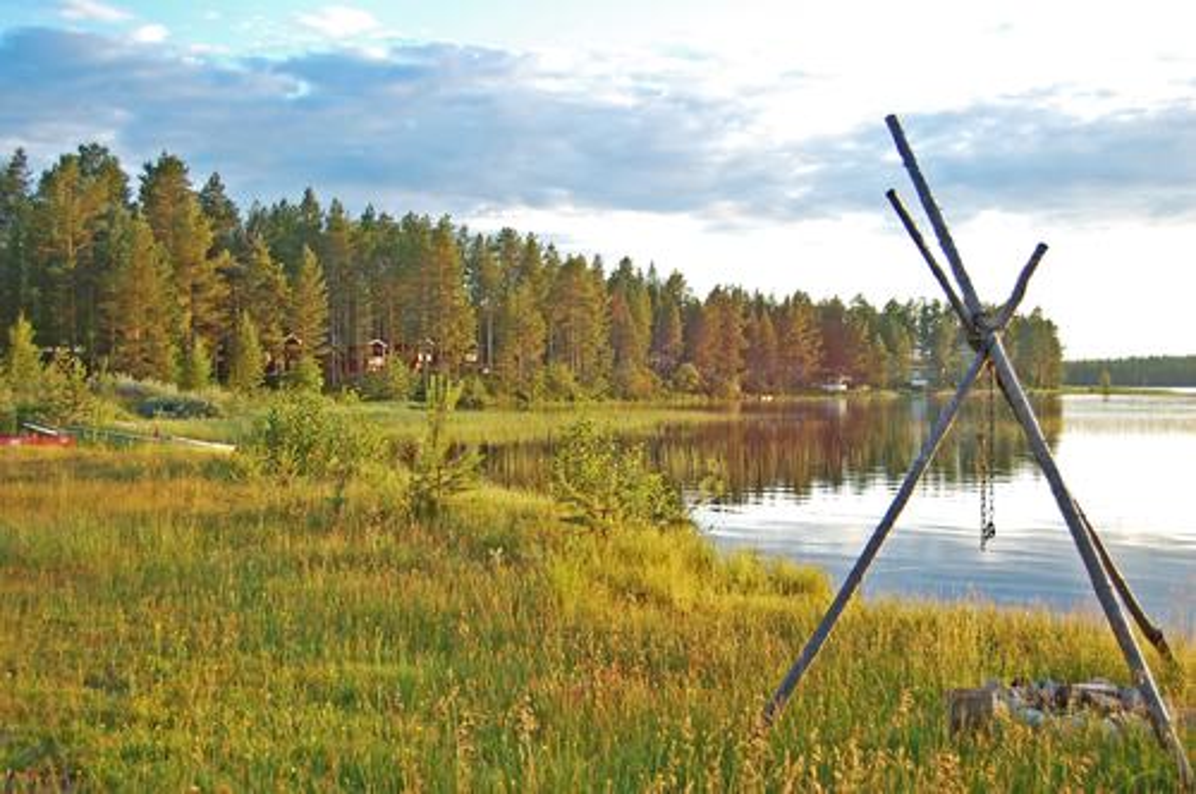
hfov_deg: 49.6
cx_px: 598
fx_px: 1294
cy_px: 397
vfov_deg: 34.1
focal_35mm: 39
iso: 200
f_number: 5
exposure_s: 1/125
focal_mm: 26
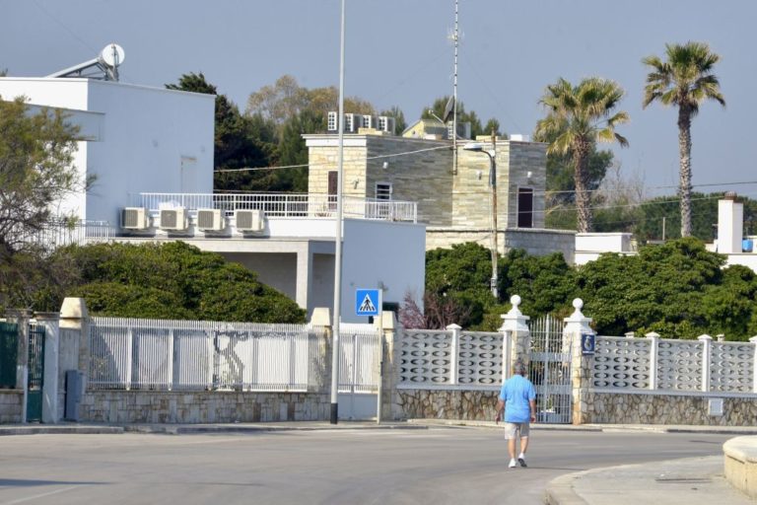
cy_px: 252
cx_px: 378
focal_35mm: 200
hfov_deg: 10.3
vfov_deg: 6.9
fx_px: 4205
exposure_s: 1/800
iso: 400
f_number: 10
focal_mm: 200
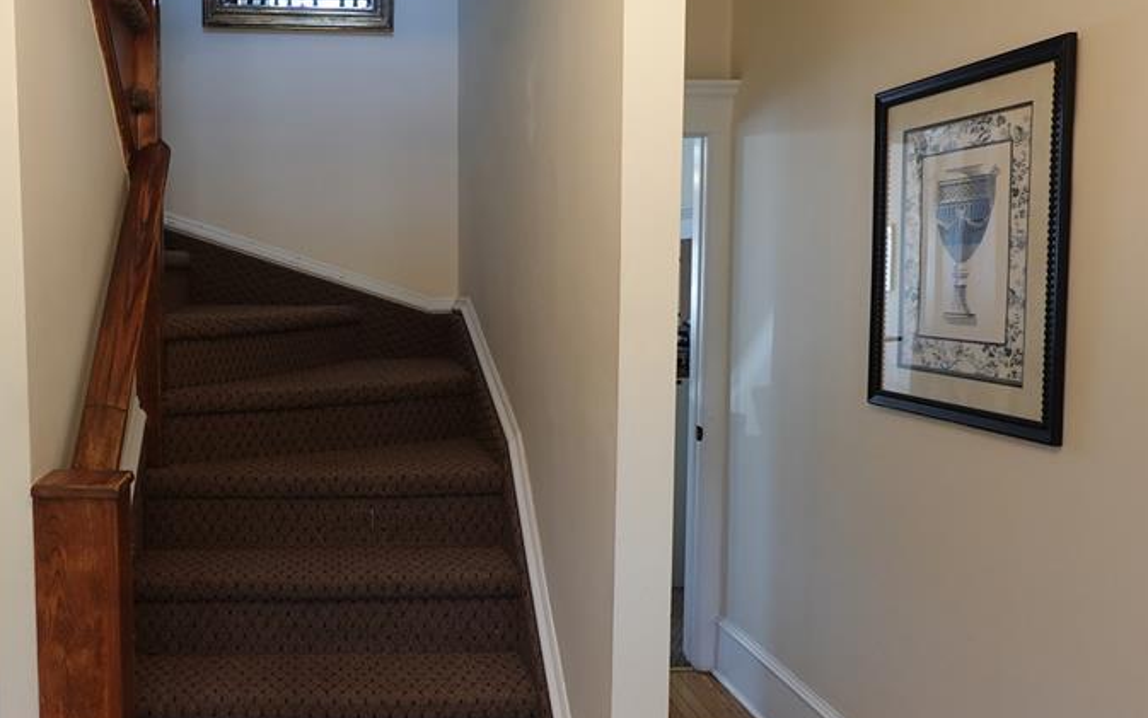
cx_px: 339
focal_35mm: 31
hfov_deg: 59.1
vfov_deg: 40.6
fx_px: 970
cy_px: 363
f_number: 2.8
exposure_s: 1/80
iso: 250
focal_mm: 7.6
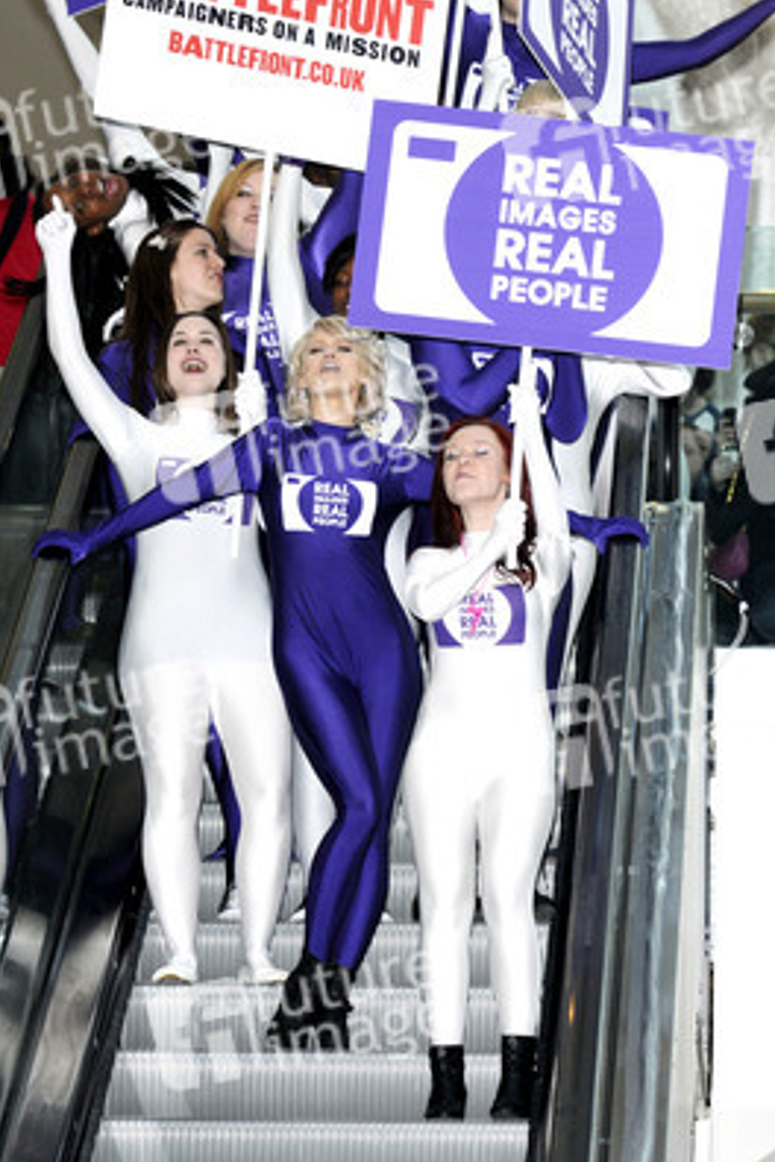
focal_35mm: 182
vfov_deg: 11.3
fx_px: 5877
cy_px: 581
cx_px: 386
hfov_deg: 7.5
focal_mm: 120
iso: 640
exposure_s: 1/250
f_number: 4
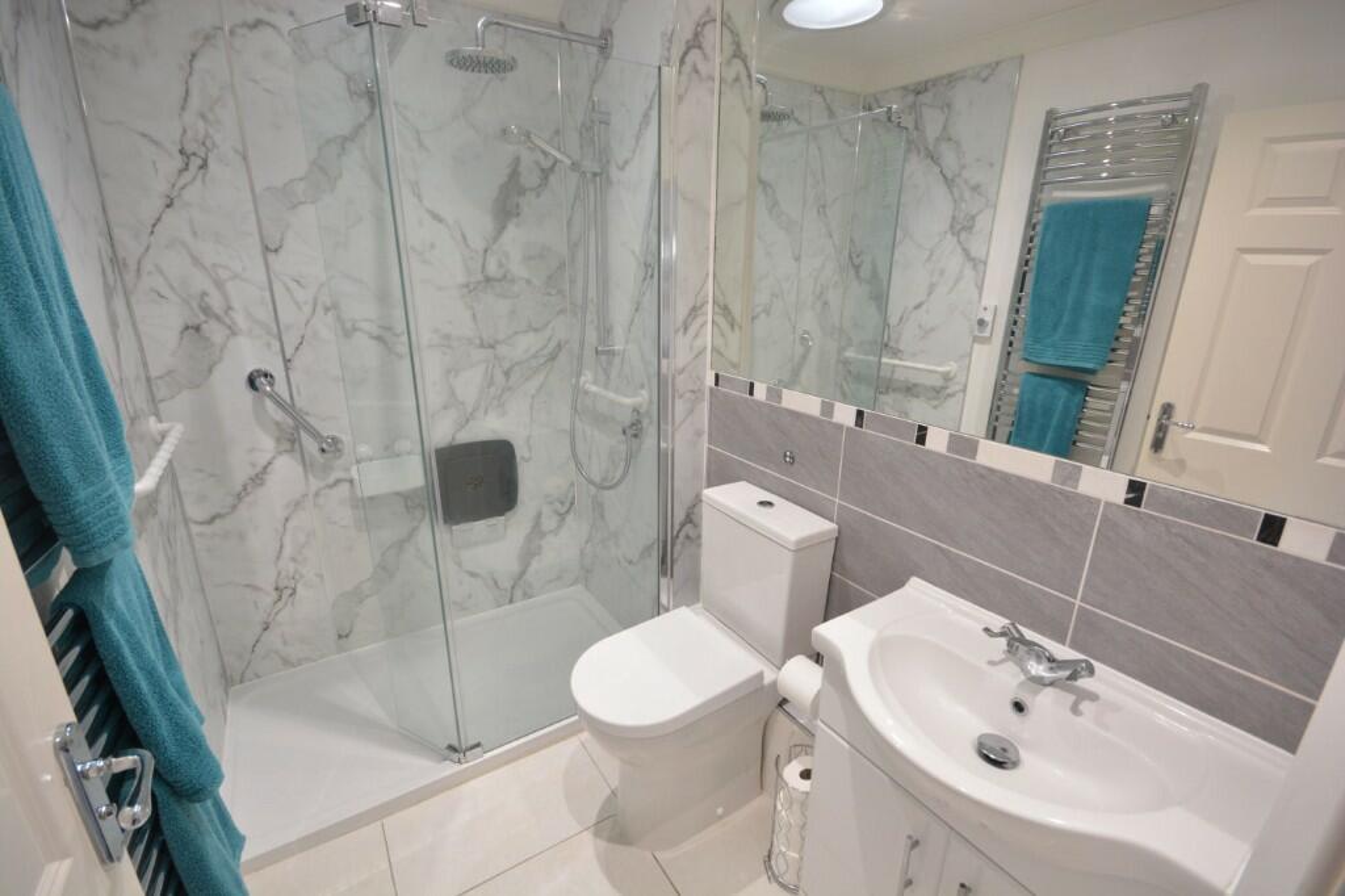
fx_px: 560
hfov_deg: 100.4
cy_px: 448
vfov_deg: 77.3
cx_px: 672
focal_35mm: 15
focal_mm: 10
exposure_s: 1/10
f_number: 8
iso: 400
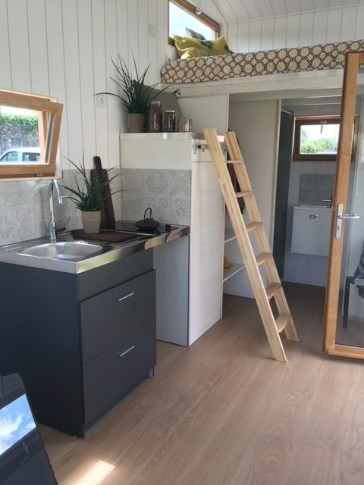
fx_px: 407
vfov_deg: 61.7
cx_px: 182
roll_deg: -2.5
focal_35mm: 29
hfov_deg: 48.2
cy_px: 242
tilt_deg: -11.8
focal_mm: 4.15
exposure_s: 1/100
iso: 25
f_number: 2.2
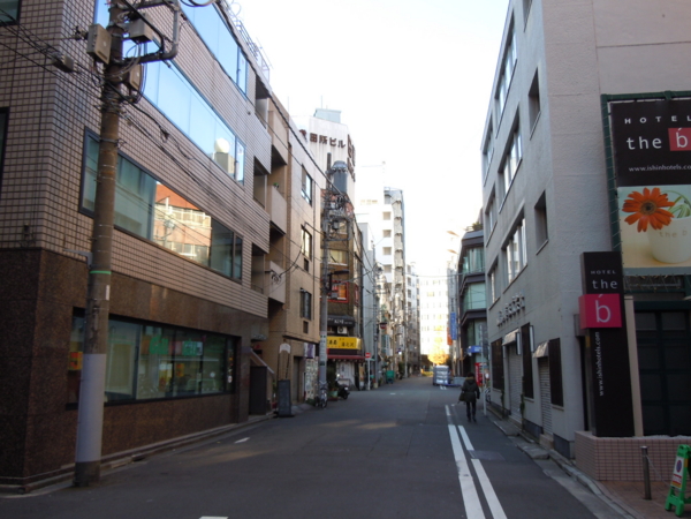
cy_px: 260
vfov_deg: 46.8
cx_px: 346
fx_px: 599
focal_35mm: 30
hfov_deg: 60.0
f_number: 3.5
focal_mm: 5.4
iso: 100
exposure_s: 1/100
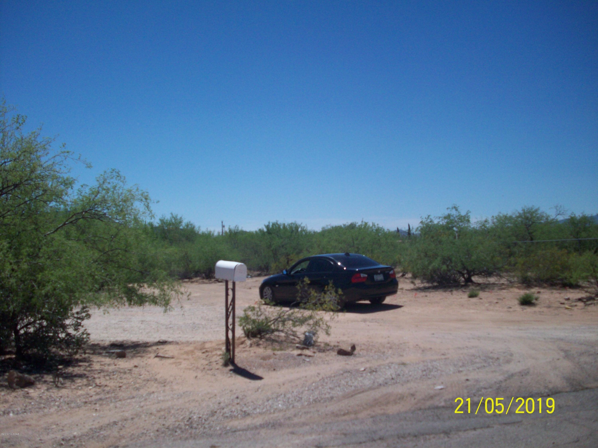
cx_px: 299
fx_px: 639
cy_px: 224
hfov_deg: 50.1
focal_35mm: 37
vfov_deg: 38.7
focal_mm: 6.2
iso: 80
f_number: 5.6
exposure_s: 1/810
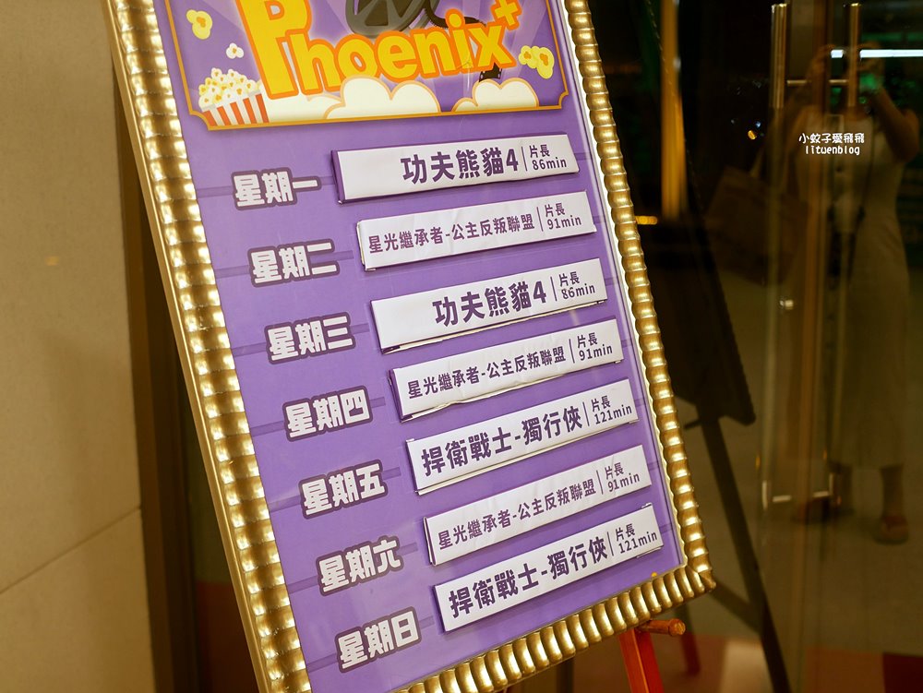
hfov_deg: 38.2
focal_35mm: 50
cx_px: 462
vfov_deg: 29.1
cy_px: 346
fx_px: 1334
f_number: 1.8
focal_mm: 25
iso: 400
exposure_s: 1/60
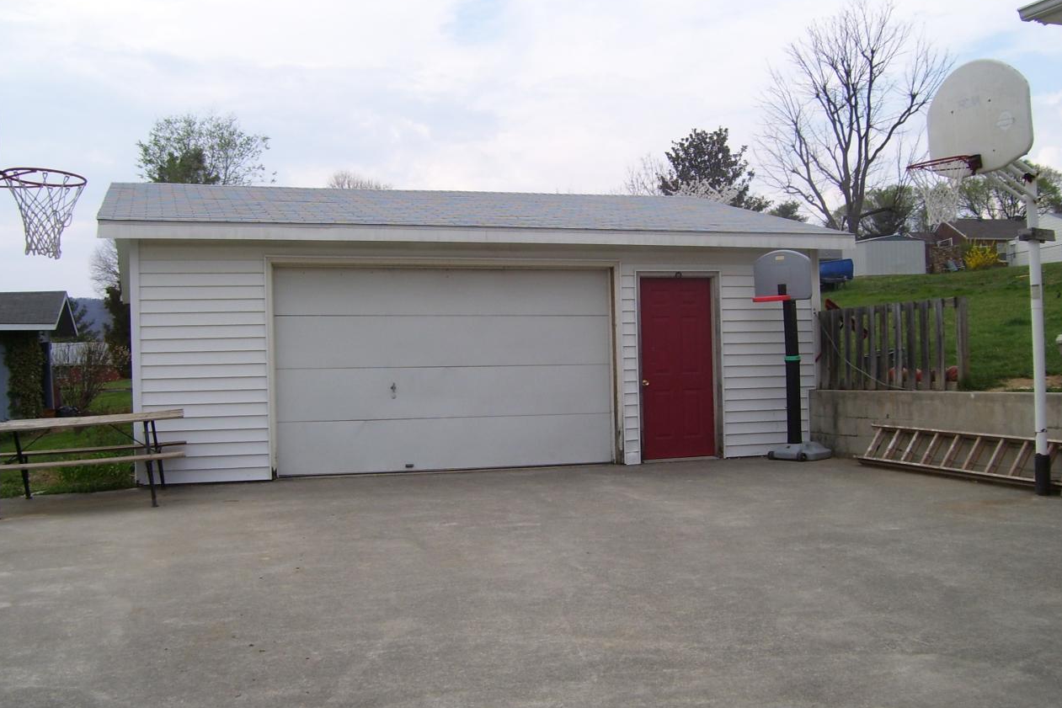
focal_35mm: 38
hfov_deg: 50.7
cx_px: 535
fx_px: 1121
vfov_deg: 35.0
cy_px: 392
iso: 80
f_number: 4.8
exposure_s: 1/350
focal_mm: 6
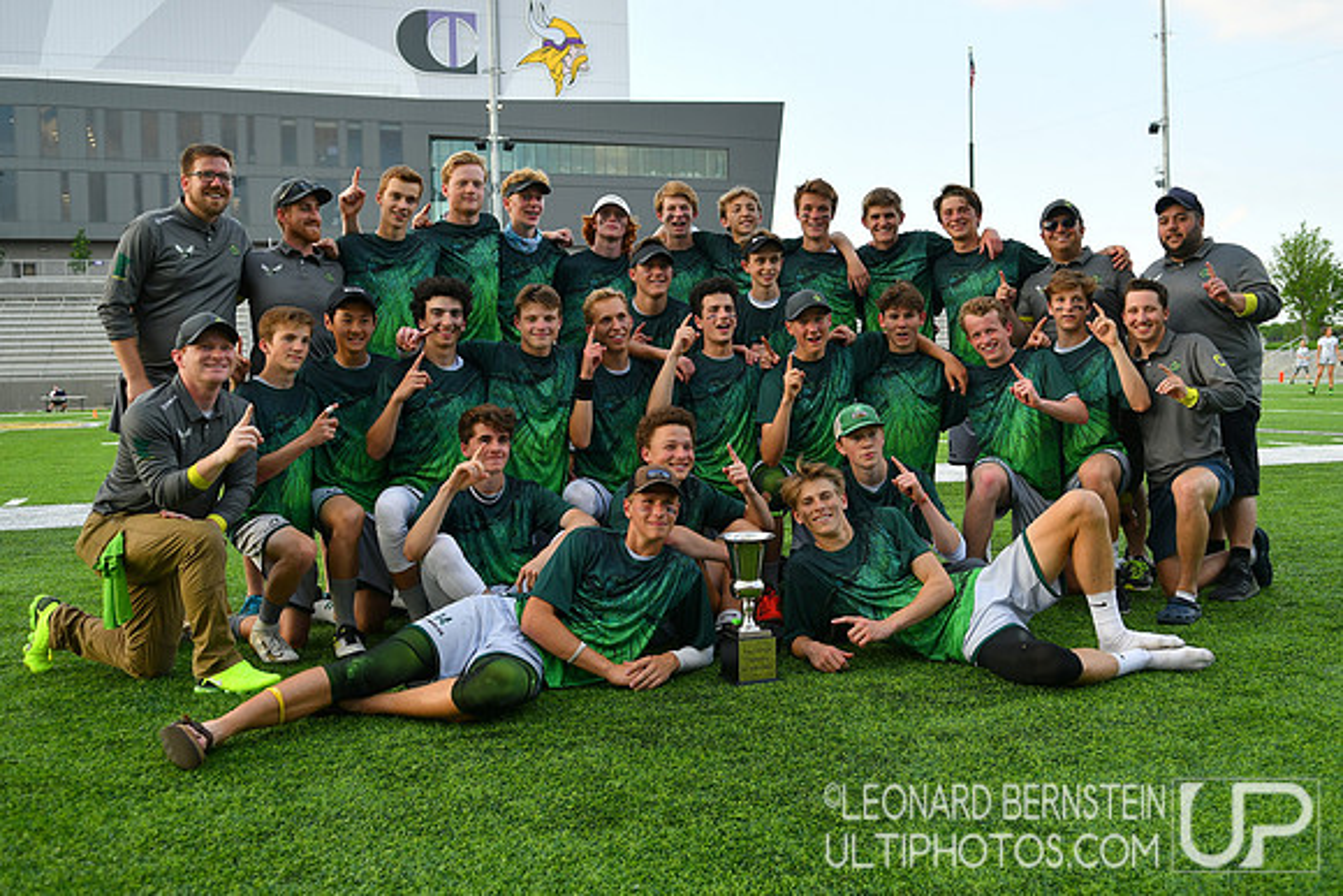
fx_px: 1287
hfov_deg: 55.1
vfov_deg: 38.4
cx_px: 672
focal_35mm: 34
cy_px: 448
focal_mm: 23
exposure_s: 1/320
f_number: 3.2
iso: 100
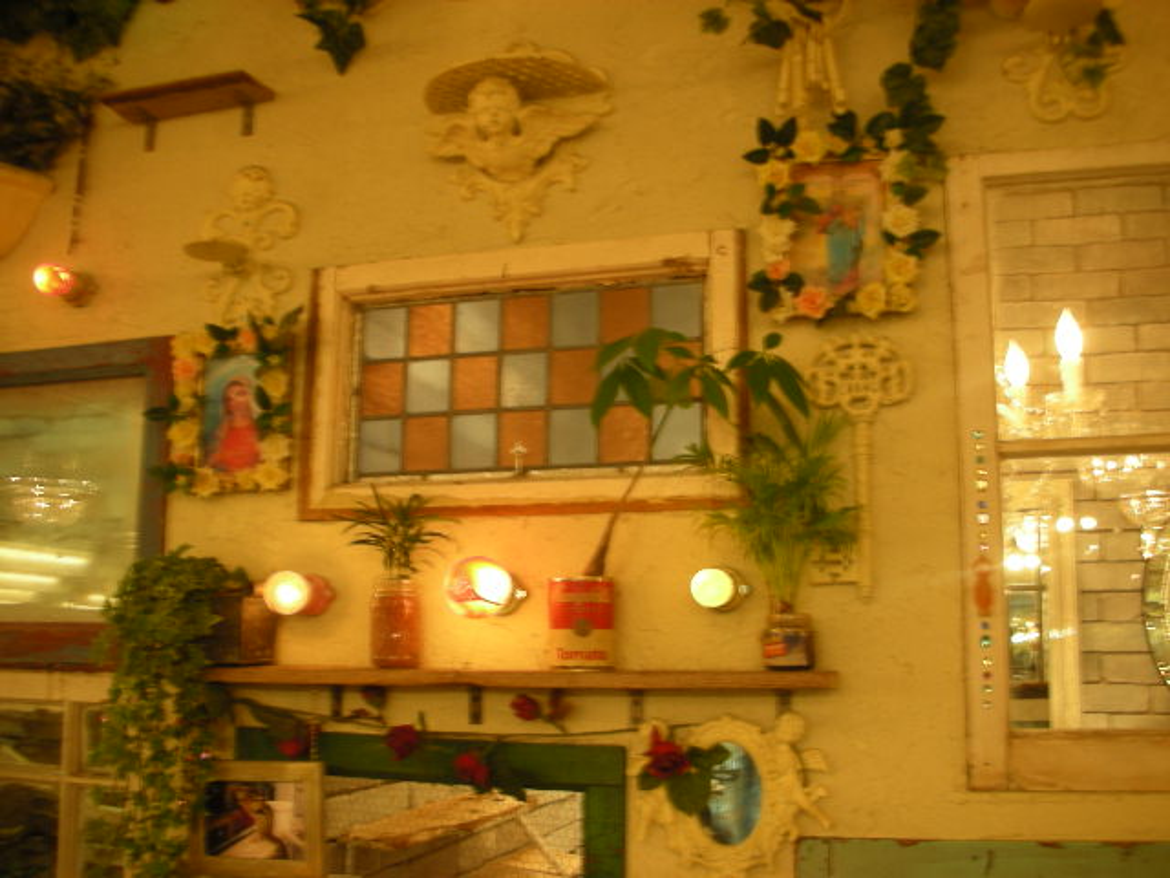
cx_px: 585
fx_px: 1183
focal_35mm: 35
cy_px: 439
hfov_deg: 52.6
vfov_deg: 40.7
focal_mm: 5.8
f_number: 3
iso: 57
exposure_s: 1/4
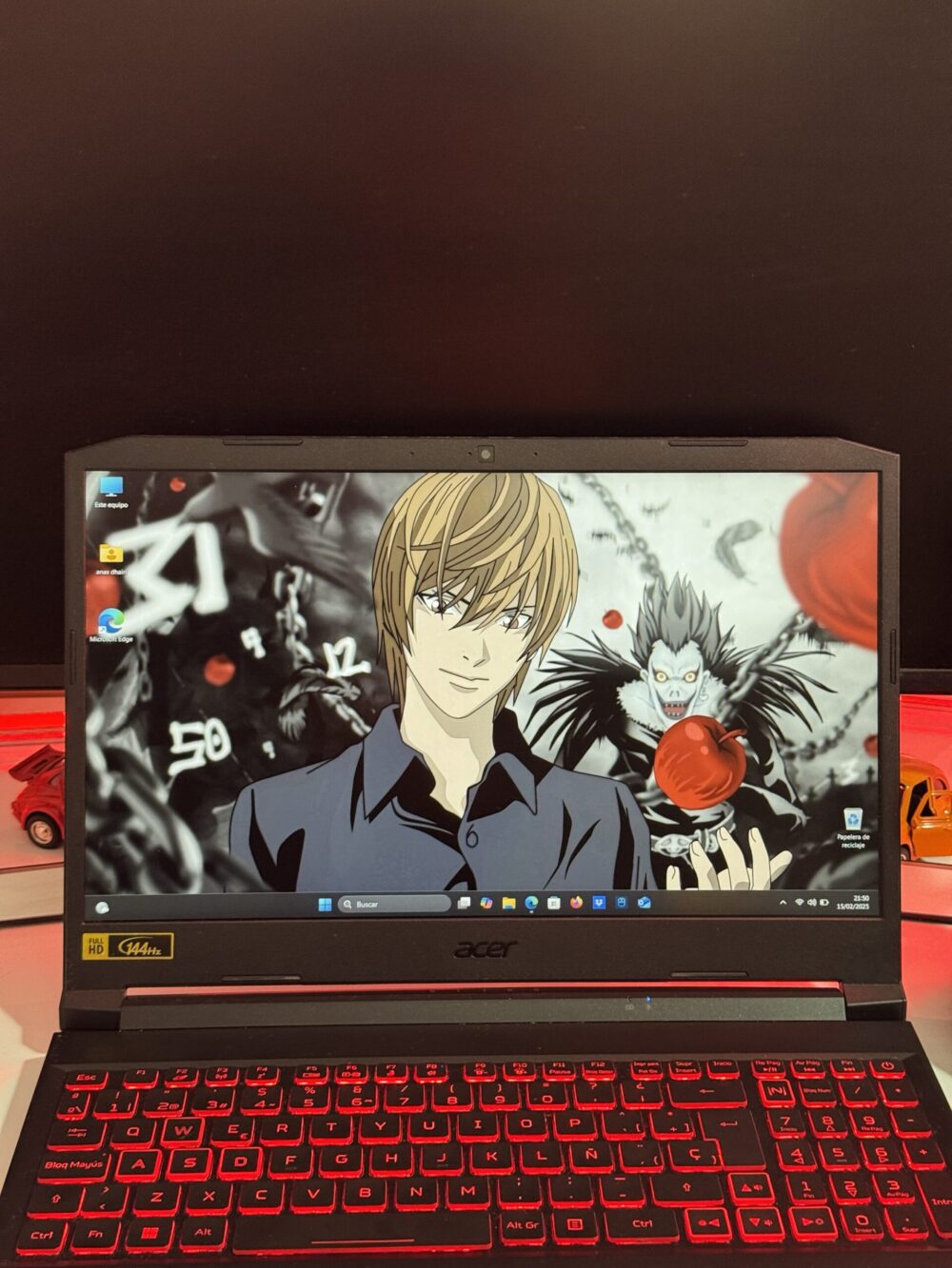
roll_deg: +0.1
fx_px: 1760
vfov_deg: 39.7
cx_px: 476
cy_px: 634
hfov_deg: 30.3
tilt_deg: -18.0
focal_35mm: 48
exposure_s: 1/40
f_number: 1.78
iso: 320
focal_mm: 6.76
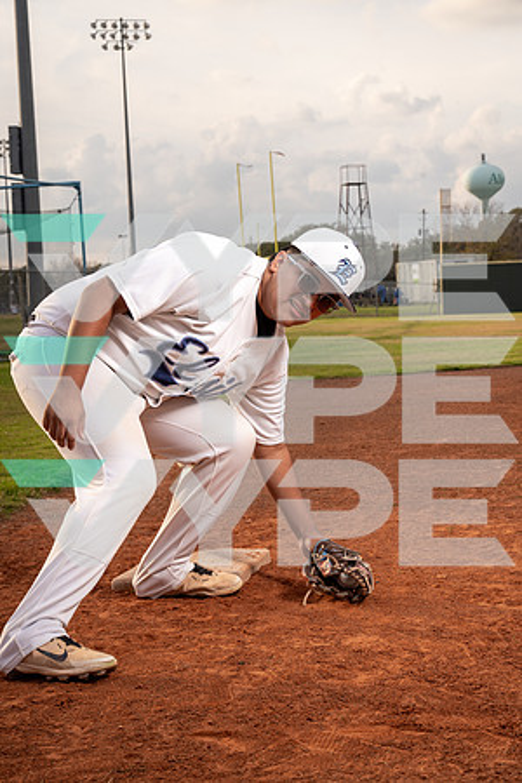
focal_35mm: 70
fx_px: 1522
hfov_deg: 19.5
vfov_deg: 28.8
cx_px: 261
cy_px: 392
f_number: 11
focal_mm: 70
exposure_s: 1/250
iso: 250
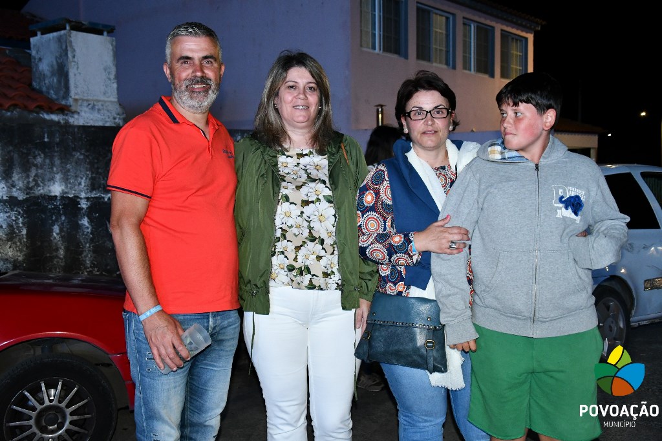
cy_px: 220
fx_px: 772
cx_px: 331
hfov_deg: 46.4
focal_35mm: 42
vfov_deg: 31.9
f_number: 4
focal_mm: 28
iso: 1800
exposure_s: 1/60
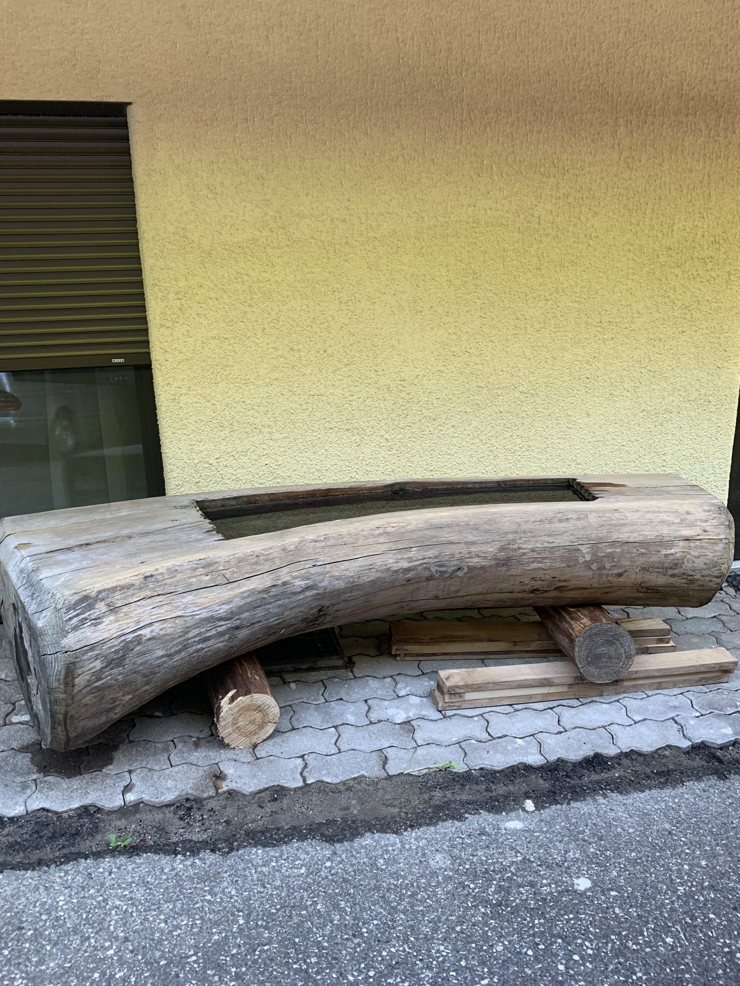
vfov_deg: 67.3
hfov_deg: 53.1
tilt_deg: -17.0
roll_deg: +1.3
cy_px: 493
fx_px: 741
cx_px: 370
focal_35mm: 26
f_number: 1.8
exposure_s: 1/100
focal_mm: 4.25
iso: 100
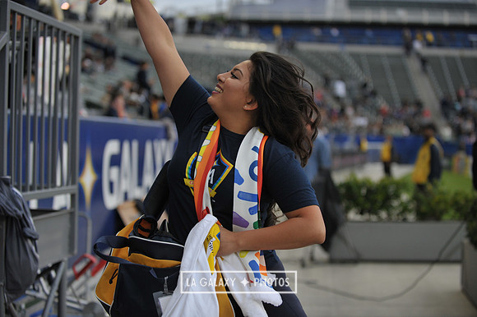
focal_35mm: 70
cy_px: 158
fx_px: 927
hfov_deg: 28.9
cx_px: 238
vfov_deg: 19.4
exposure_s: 1/800
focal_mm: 70
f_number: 2.8
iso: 800
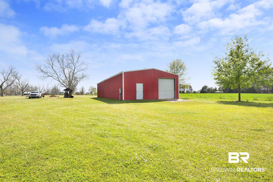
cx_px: 136
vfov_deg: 67.4
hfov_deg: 90.0
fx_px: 136
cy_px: 91
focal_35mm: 18
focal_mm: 18
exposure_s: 1/320
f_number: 11
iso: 400
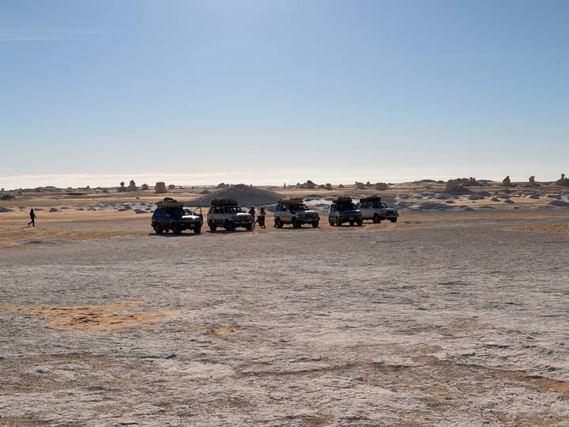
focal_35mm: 52
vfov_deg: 28.0
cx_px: 284
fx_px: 855
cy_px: 214
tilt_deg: -1.1
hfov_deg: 36.8
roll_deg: +0.8
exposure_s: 1/12048
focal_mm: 5.96
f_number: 1.6
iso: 40
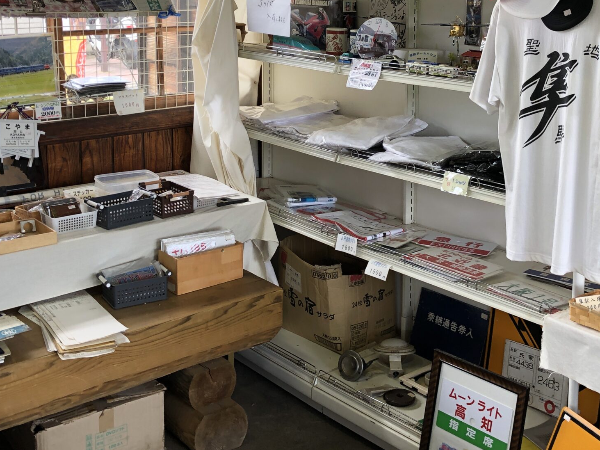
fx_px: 849
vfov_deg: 29.3
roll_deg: +0.5
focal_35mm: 49
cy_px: 121
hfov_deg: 38.9
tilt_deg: -10.8
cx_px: 316
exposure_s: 1/120
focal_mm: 4
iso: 50
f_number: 1.8
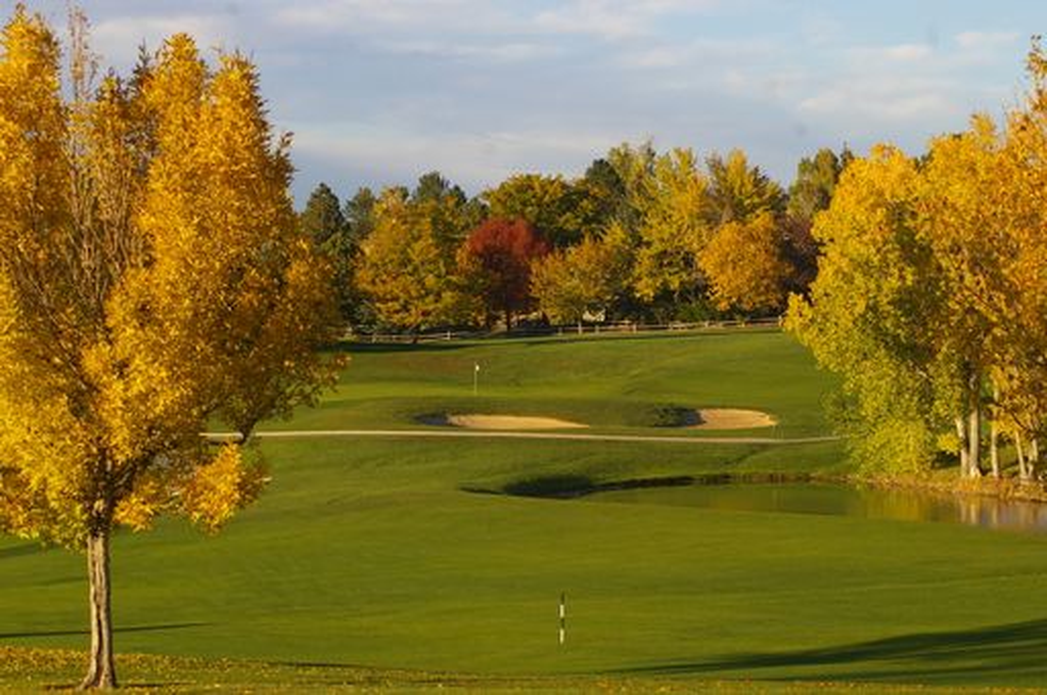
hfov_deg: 18.2
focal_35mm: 112
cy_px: 348
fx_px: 3268
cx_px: 524
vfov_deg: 12.1
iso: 200
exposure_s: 1/250
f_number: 6.7
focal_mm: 75
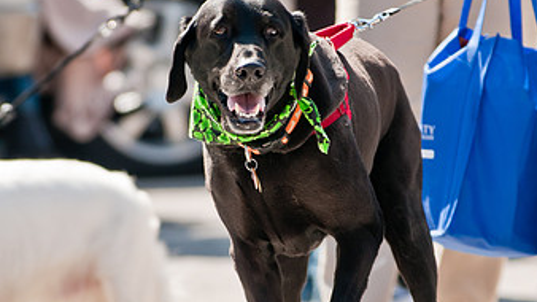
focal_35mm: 539
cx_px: 257
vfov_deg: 2.3
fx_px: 7674
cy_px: 169
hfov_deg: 4.0
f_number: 4
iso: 200
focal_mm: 200
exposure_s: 1/800
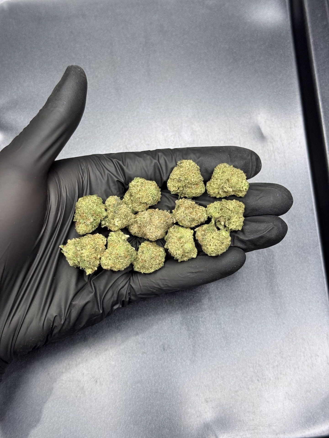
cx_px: 164
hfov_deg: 30.3
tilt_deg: -77.4
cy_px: 219
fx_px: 608
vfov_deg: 39.7
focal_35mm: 48
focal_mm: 6.76
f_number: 1.78
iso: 100
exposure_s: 1/50
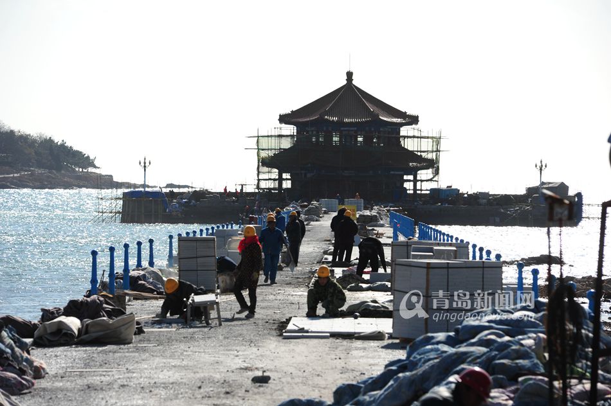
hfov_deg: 10.3
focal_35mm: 200
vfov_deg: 6.9
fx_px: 3392
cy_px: 203
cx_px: 306
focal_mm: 200
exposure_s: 1/400
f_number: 10
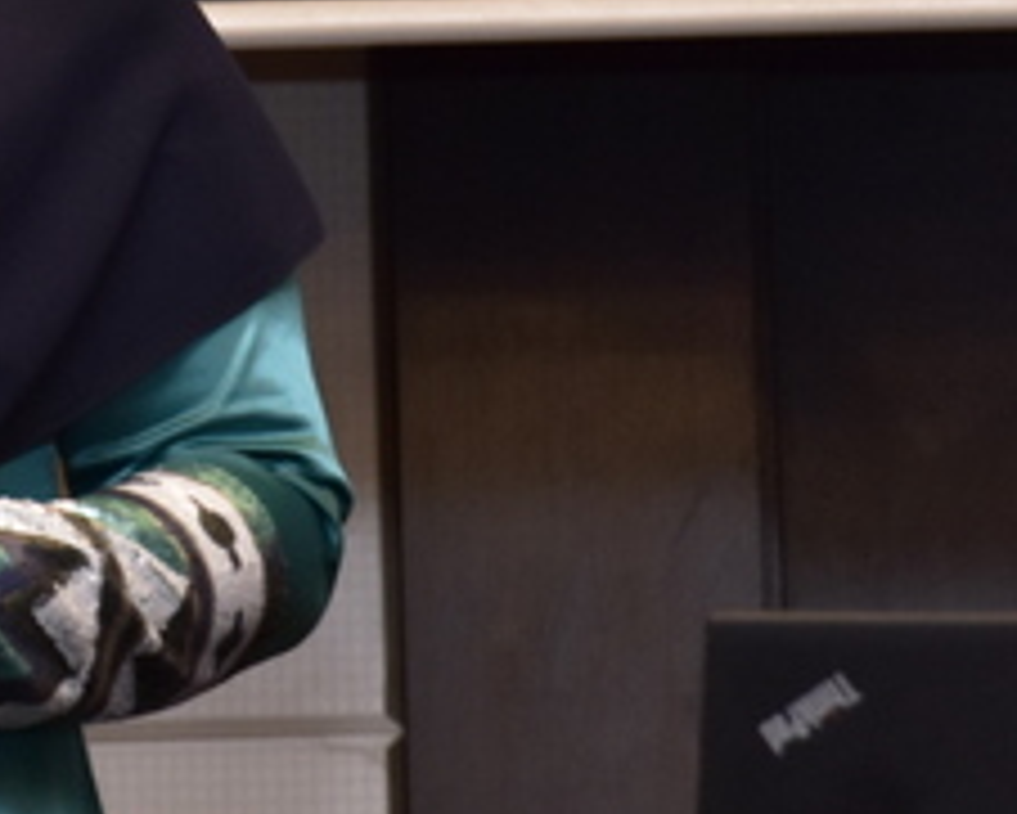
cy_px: 27
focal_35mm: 524
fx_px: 15769
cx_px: -400
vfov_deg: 3.0
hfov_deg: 3.7
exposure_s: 1/50
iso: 1000
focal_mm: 105
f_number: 6.3
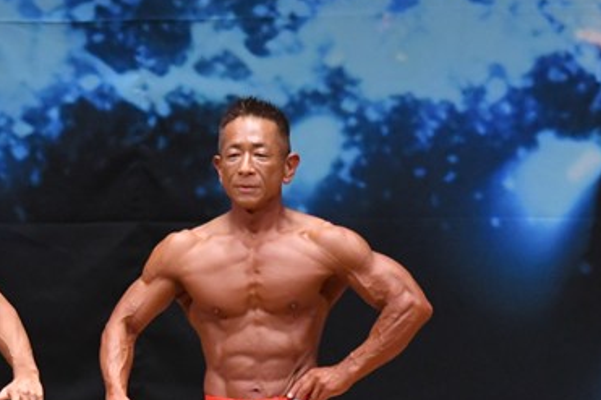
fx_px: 9945
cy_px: 398
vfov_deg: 2.3
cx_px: 77
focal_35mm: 596
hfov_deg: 3.5
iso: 6400
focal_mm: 190
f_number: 5.6
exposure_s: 1/400
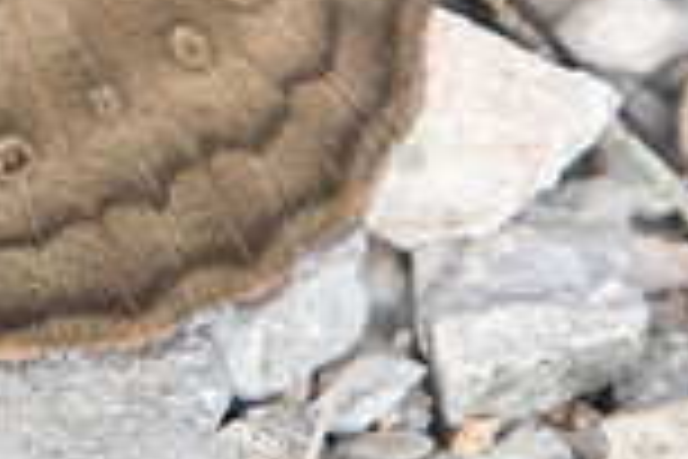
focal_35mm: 3032
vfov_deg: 0.5
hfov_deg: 0.7
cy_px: -318
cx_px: -194
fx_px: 57940
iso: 800
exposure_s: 1/320
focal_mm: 400
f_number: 6.3
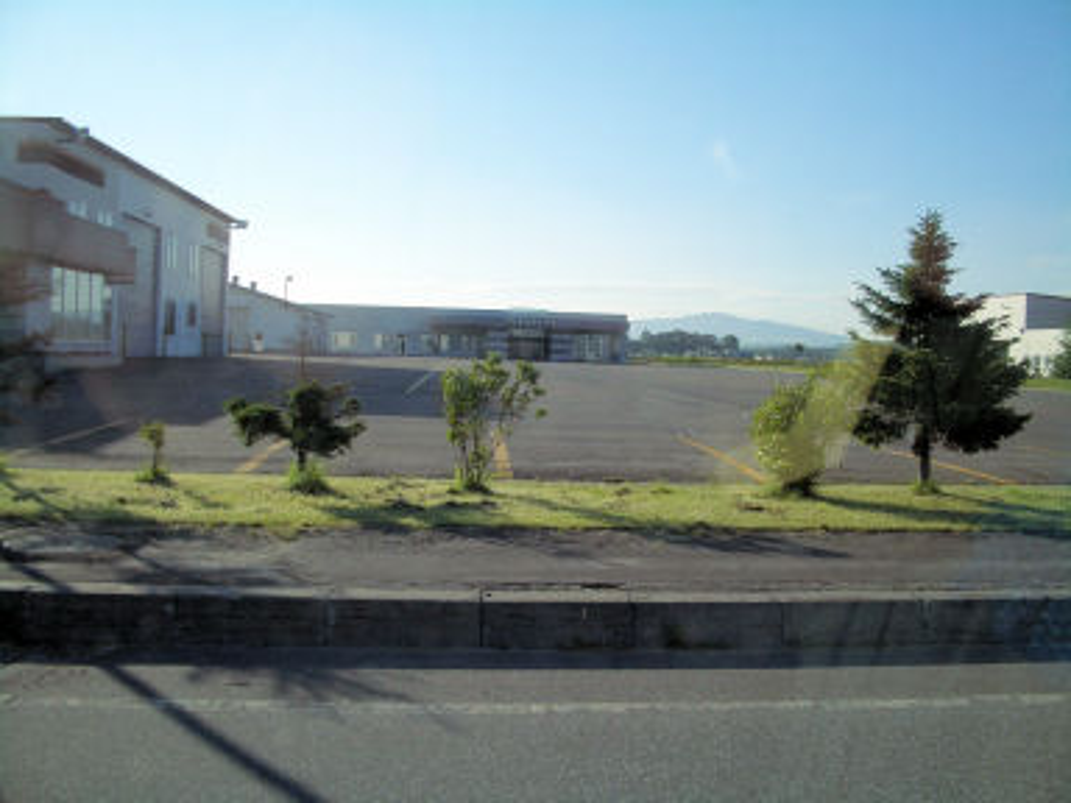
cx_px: 536
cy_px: 402
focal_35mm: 35
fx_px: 1083
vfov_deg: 40.7
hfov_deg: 52.6
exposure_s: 1/500
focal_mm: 5.8
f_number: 4.3
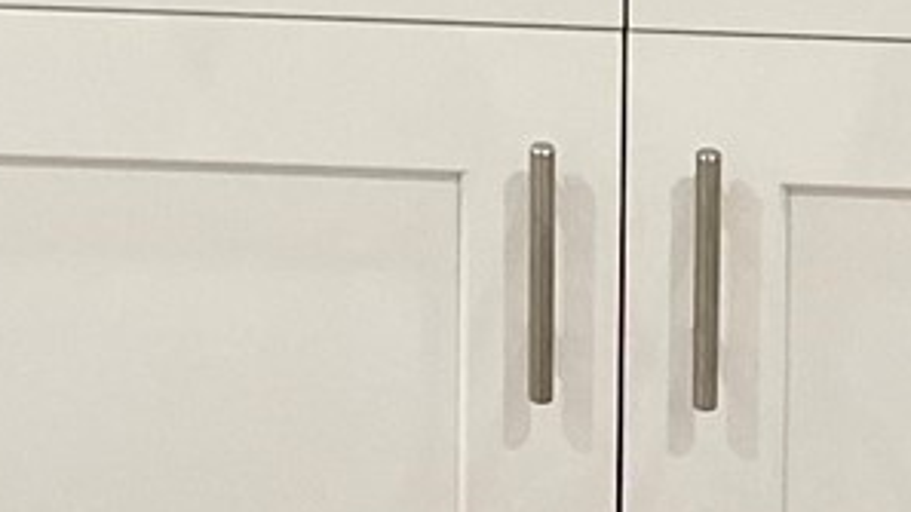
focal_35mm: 195
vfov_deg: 5.7
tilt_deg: -8.5
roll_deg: -0.4
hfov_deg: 10.9
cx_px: -46
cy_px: -1168
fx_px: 4710
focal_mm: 4.25
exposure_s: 1/120
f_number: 1.8
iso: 100
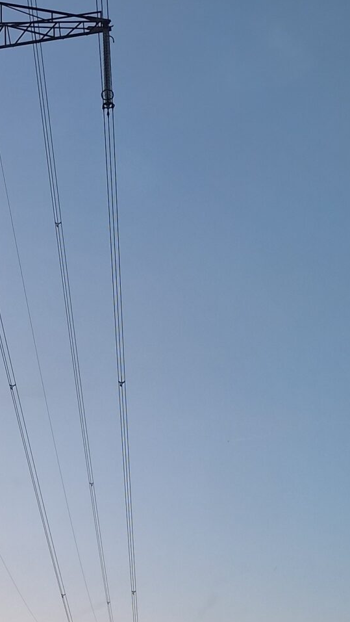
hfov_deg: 17.7
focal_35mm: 67
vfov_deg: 30.9
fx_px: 1104
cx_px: 17
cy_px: 472
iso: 50
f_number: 1.8
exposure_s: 1/50
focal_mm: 5.54
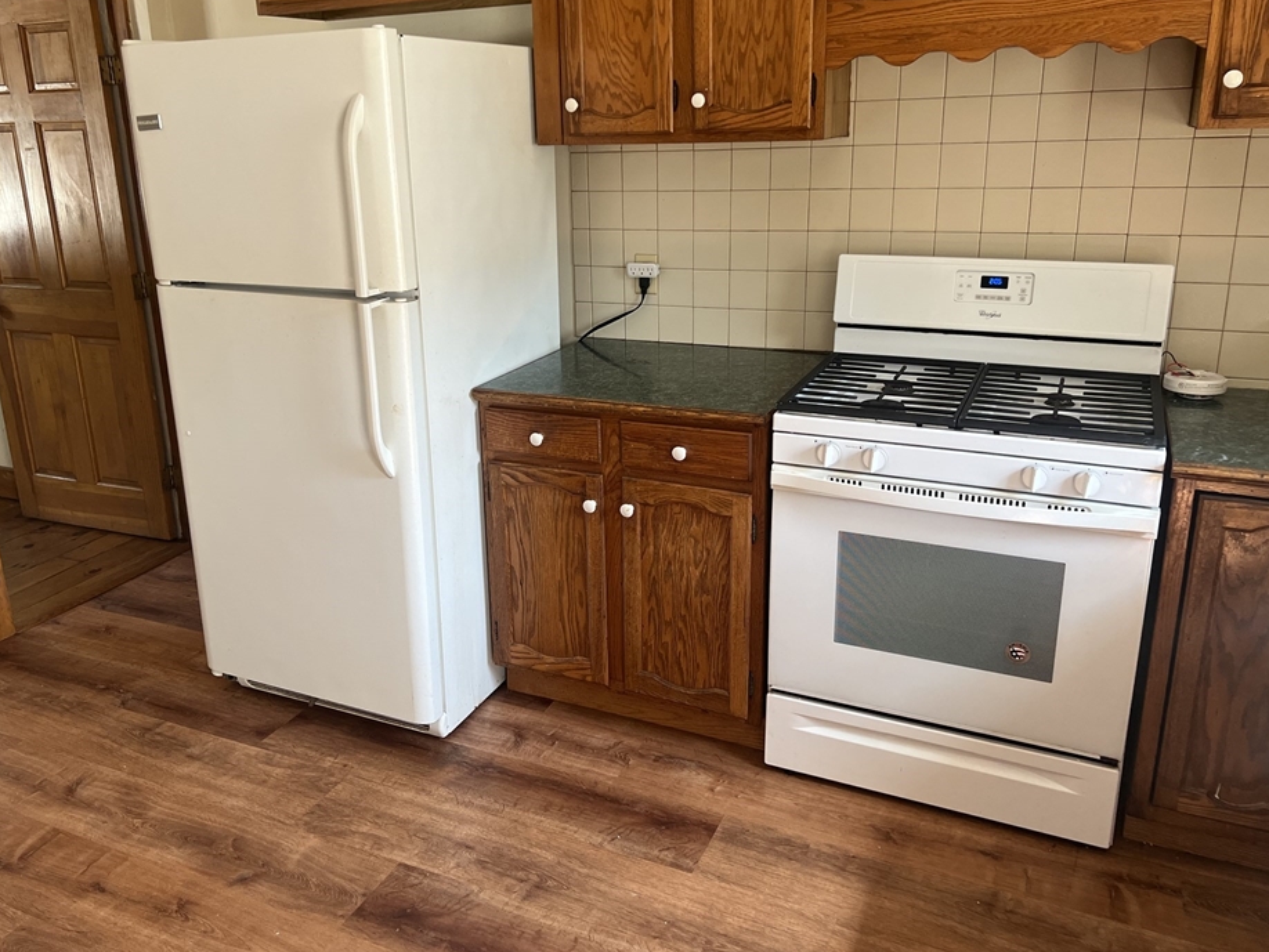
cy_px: 430
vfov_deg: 48.2
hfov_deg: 61.5
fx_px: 1063
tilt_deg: -16.7
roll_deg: +3.0
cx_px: 575
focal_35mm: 29
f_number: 1.5
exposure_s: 1/121
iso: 125
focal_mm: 5.7
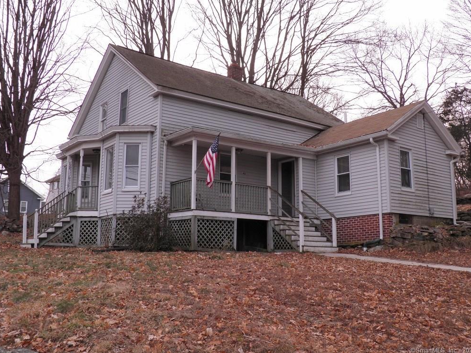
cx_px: 237
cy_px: 173
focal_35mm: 36
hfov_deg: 51.4
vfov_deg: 39.7
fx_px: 490
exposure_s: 1/80
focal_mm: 6.3
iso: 50
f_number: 5.5
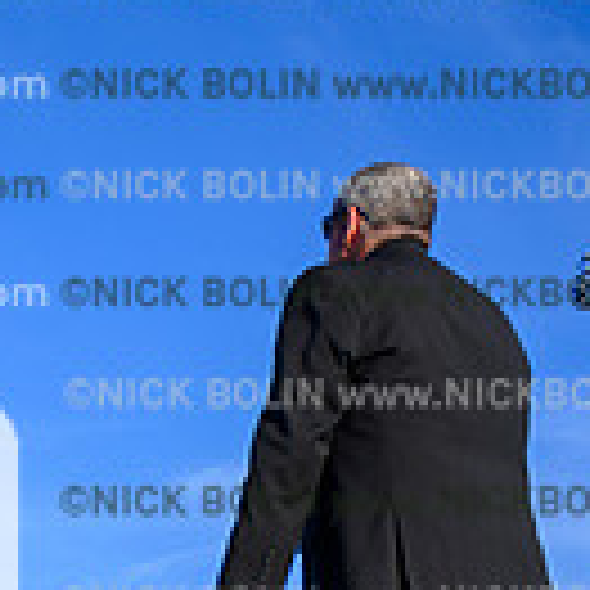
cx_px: -302
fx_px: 1735
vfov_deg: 18.7
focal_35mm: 90
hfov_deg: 17.3
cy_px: 604
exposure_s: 1/1000
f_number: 4
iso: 125
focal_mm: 24
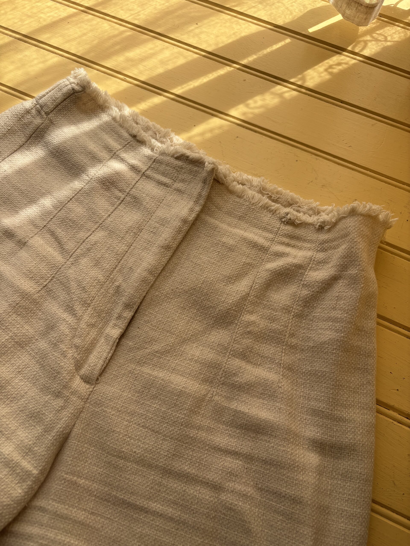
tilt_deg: -70.7
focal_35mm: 26
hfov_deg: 53.1
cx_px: 205
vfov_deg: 67.3
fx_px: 411
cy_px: 273
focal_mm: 5.96
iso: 50
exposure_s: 1/978
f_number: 1.6
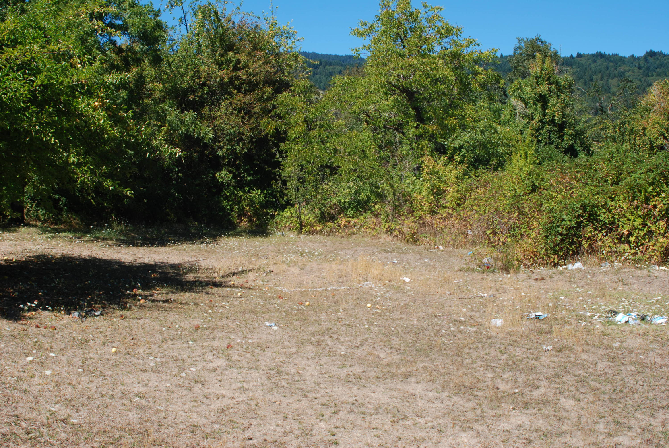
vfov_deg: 32.0
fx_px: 781
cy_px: 224
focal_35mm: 42
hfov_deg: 46.3
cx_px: 334
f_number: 7.1
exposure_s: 1/200
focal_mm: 28
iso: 100
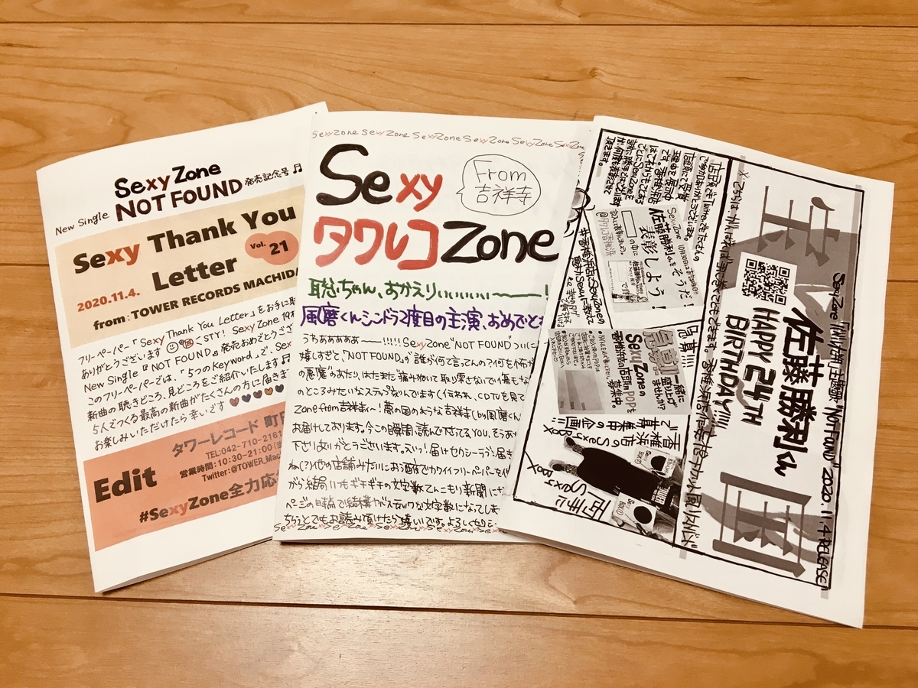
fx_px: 769
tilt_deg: -67.5
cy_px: 344
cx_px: 459
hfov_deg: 61.7
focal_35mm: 29
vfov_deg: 48.2
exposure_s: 1/30
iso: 50
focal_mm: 4.15
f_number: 2.2
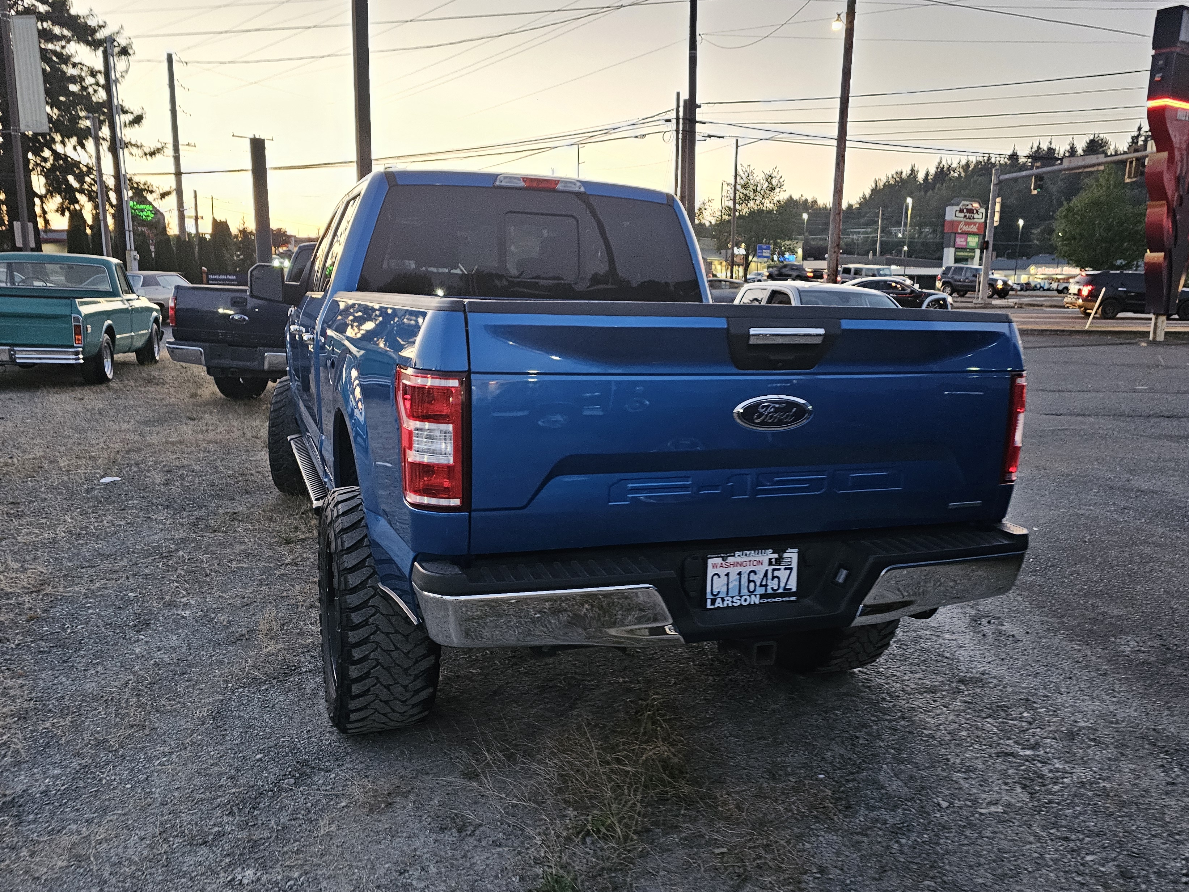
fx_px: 962
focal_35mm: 28
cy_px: 479
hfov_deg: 63.4
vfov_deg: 49.7
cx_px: 631
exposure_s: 1/40
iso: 640
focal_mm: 6.3
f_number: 1.7
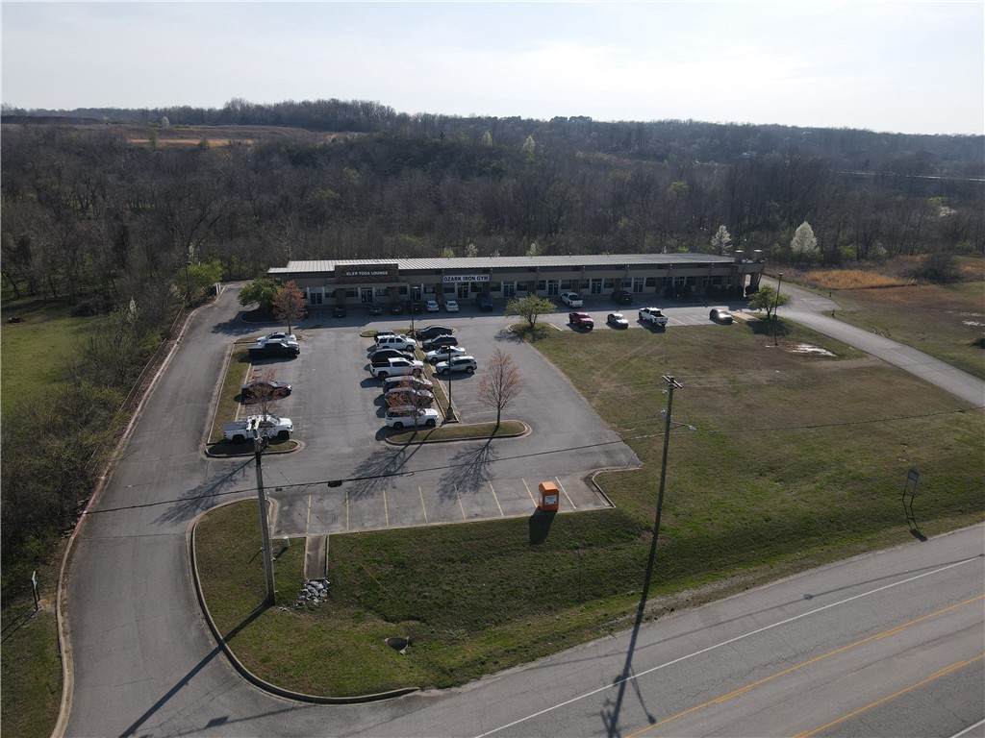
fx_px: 683
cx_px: 492
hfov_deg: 71.6
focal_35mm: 24
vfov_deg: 56.8
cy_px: 369
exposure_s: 1/50
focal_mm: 4.5
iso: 100
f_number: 2.8
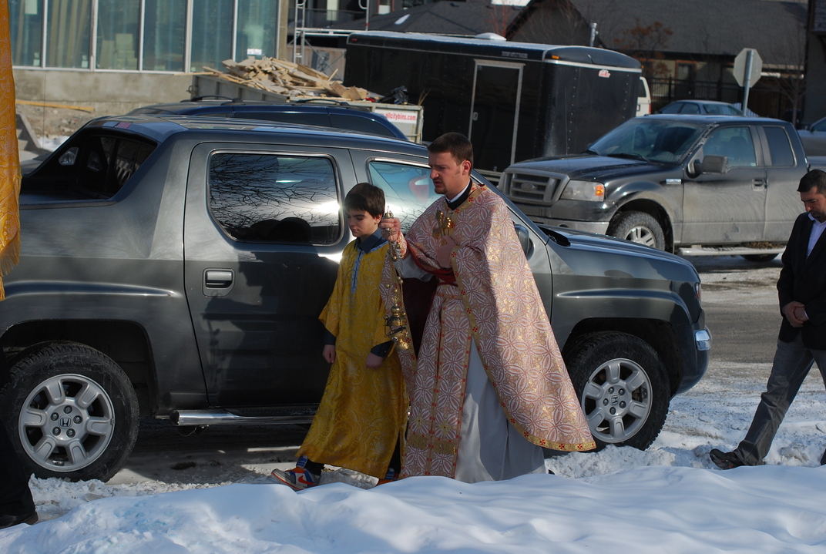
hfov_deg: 26.9
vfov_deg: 18.3
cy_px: 277
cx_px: 413
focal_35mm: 75
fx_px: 1724
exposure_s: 1/2000
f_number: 4
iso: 200
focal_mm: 50
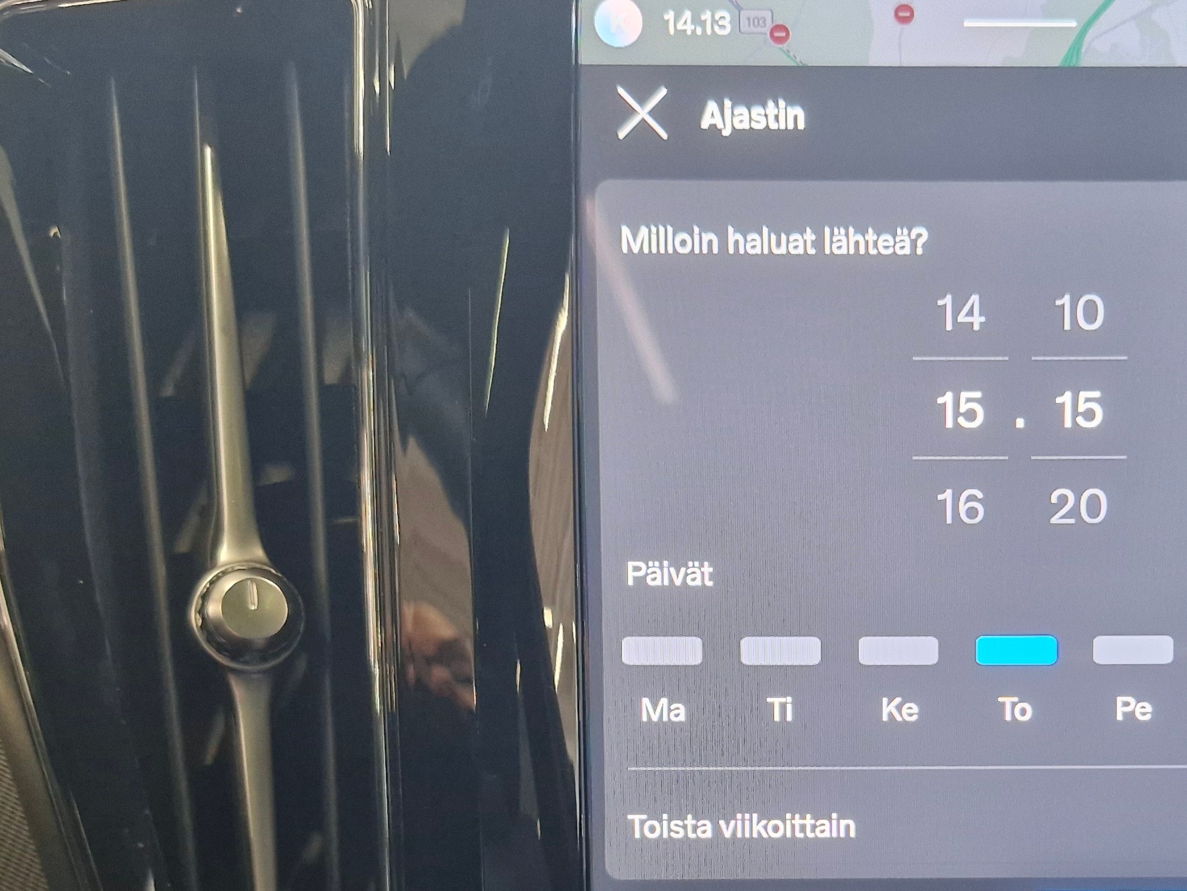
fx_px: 1783
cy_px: 842
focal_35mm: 52
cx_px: 925
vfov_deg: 26.8
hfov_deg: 35.8
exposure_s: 1/100
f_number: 1.8
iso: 500
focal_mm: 5.54
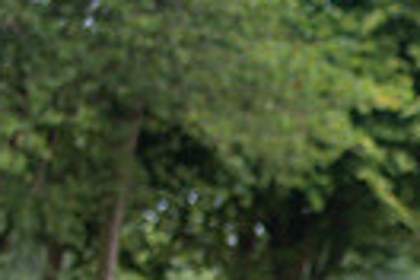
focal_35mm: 588
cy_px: 325
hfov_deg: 3.5
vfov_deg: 2.3
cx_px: 800
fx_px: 6859
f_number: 3.2
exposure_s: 1/320
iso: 400
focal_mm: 82
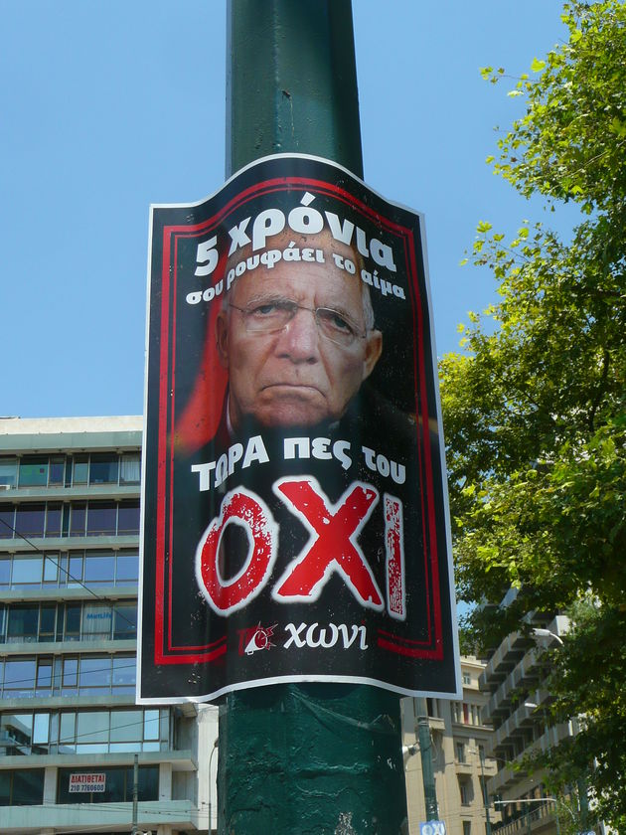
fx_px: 1157
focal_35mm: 48
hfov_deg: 30.3
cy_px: 418
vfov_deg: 39.7
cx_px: 313
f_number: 4.2
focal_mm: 7.8
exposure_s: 1/640
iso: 100
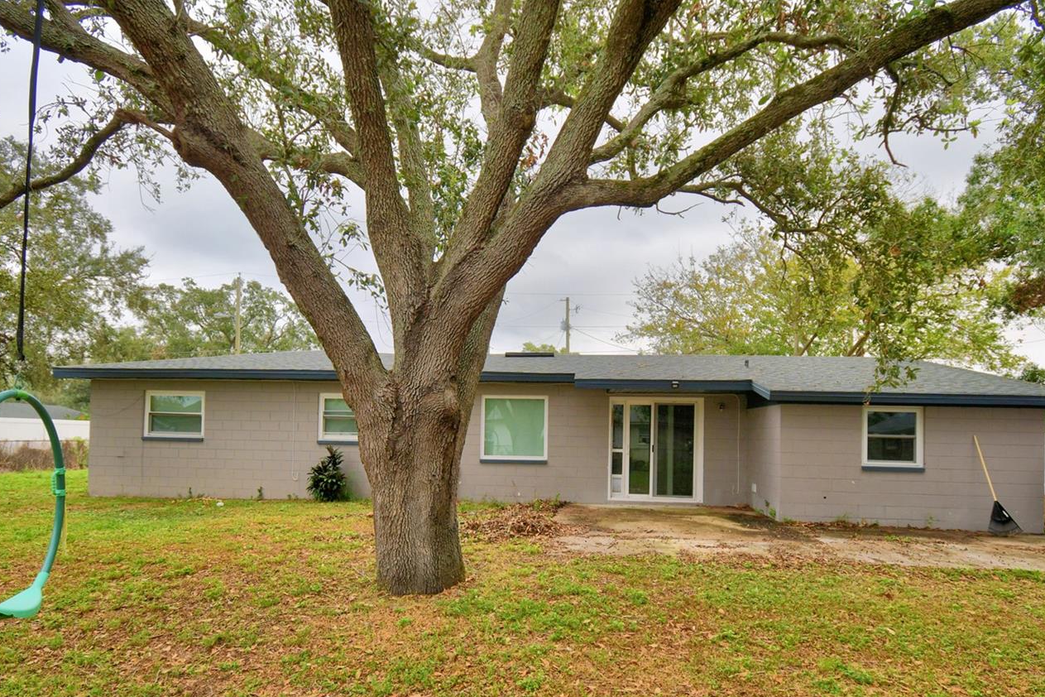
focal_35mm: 19
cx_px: 530
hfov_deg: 86.9
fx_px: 551
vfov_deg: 63.8
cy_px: 427
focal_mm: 10
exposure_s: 1/500
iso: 140
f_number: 4.5
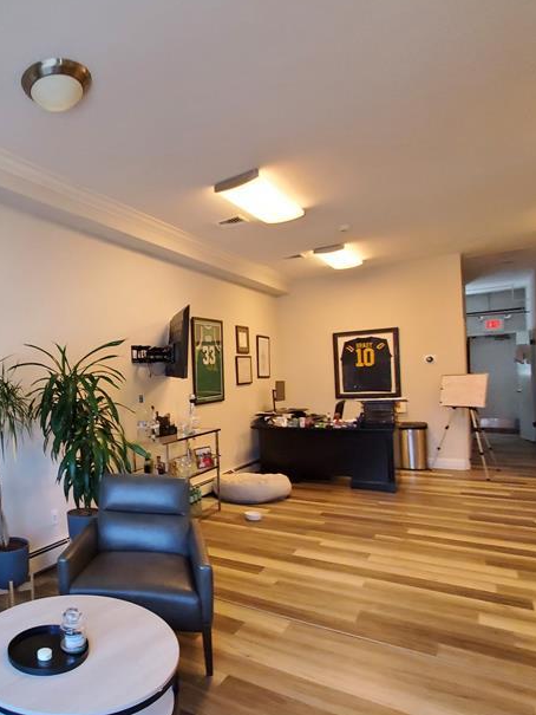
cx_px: 70
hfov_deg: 54.5
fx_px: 454
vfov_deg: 76.3
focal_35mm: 22
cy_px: 383
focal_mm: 1.8
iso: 400
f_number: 2.2
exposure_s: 1/60
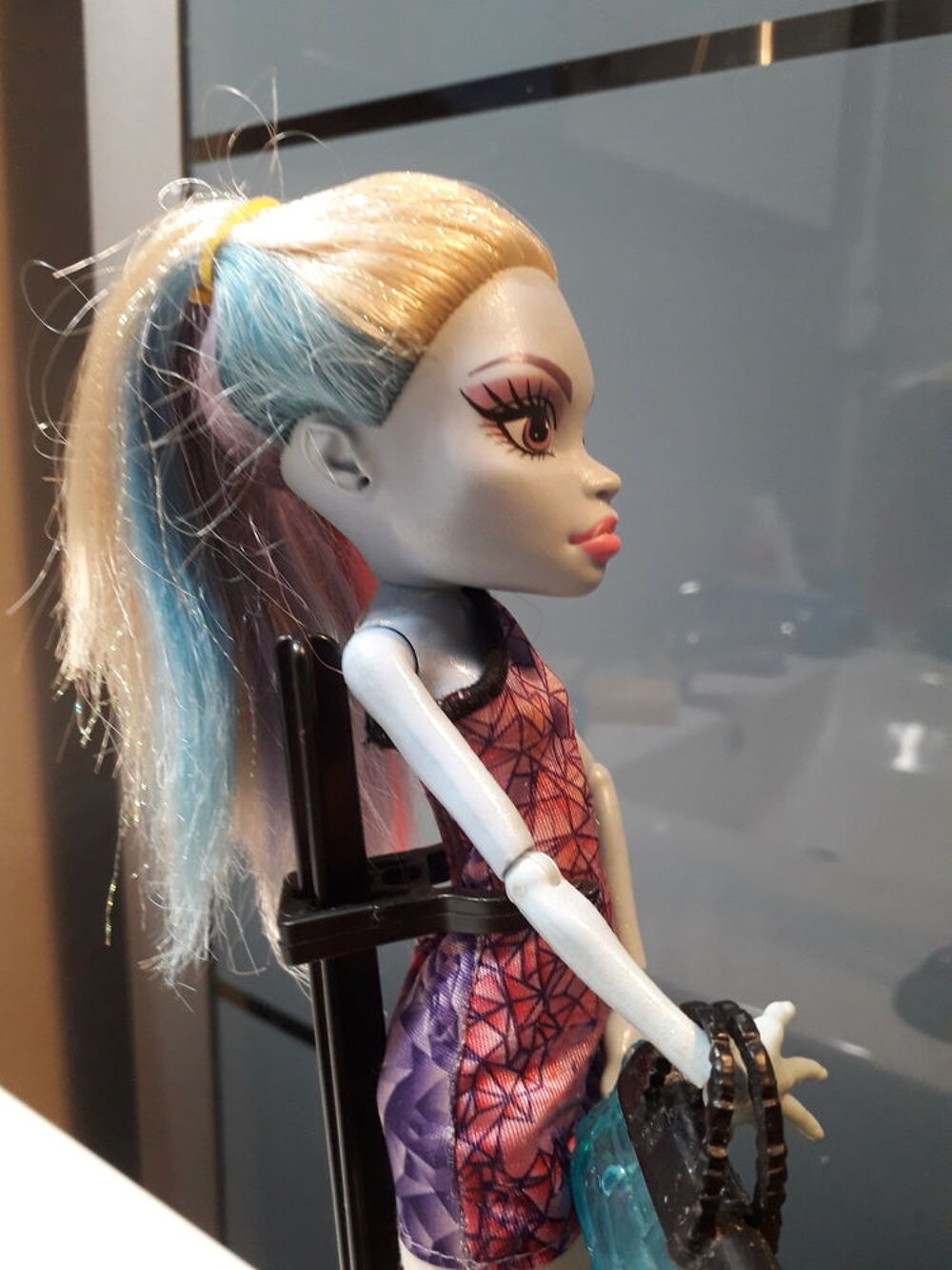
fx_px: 990
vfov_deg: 65.3
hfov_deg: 51.4
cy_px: 635
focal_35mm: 27
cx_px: 476
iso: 160
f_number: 1.9
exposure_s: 1/25
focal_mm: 3.6
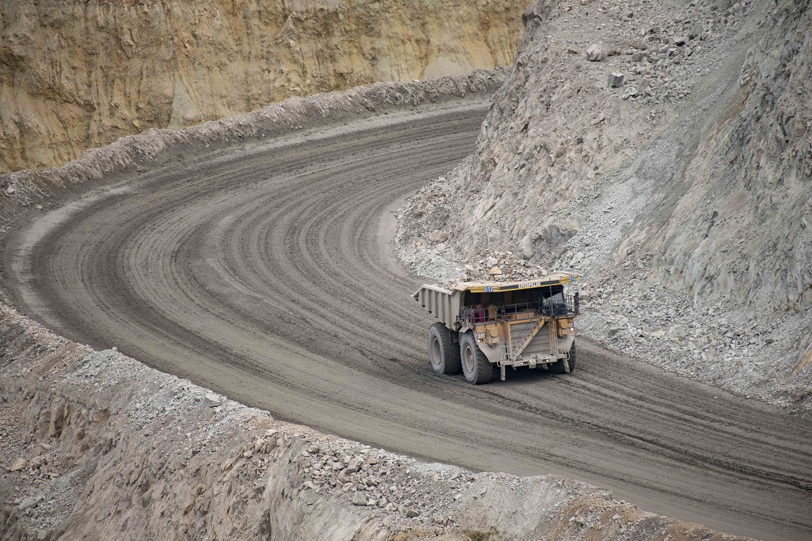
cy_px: 270
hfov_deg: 4.1
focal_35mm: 500
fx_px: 11277
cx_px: 406
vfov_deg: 2.7
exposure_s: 1/500
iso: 400
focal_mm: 500
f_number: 5.6
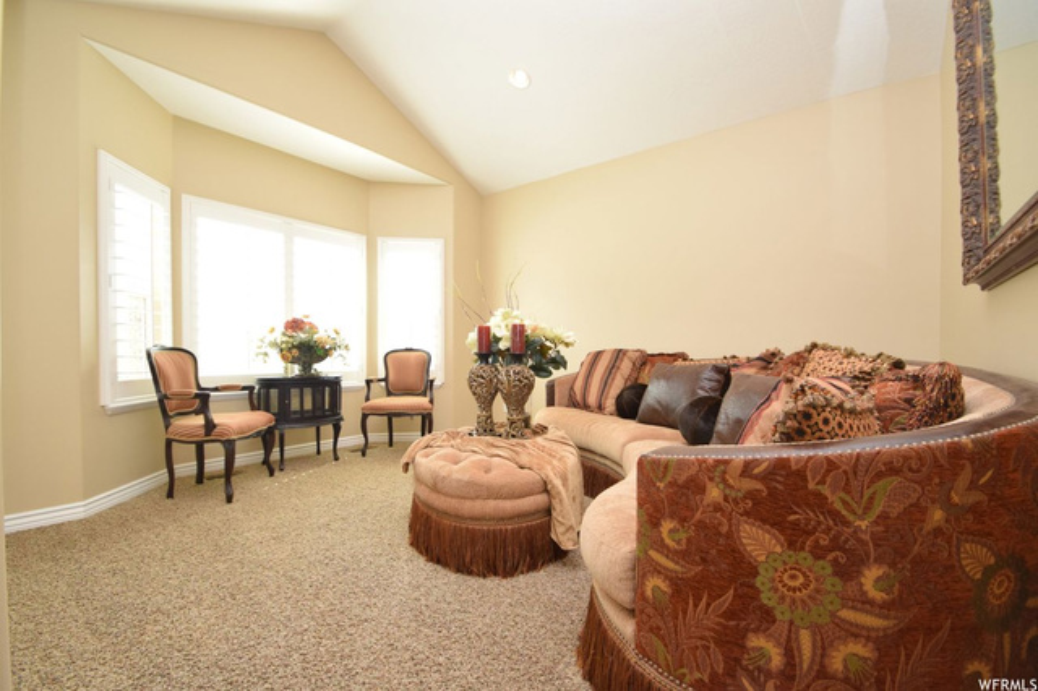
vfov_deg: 77.3
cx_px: 519
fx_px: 432
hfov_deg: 100.4
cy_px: 346
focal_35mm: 15
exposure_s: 1/125
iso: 800
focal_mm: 10
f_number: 5.6
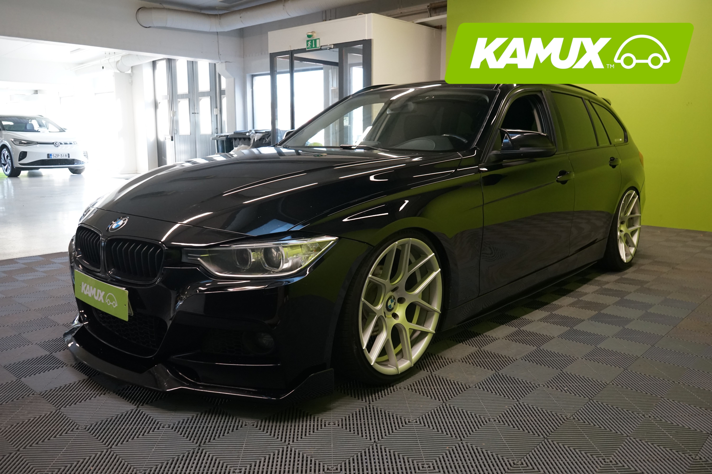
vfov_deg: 45.0
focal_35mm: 29
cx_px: 356
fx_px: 574
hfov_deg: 63.7
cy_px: 237
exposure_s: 1/30
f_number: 7.1
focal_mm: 29
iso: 2000
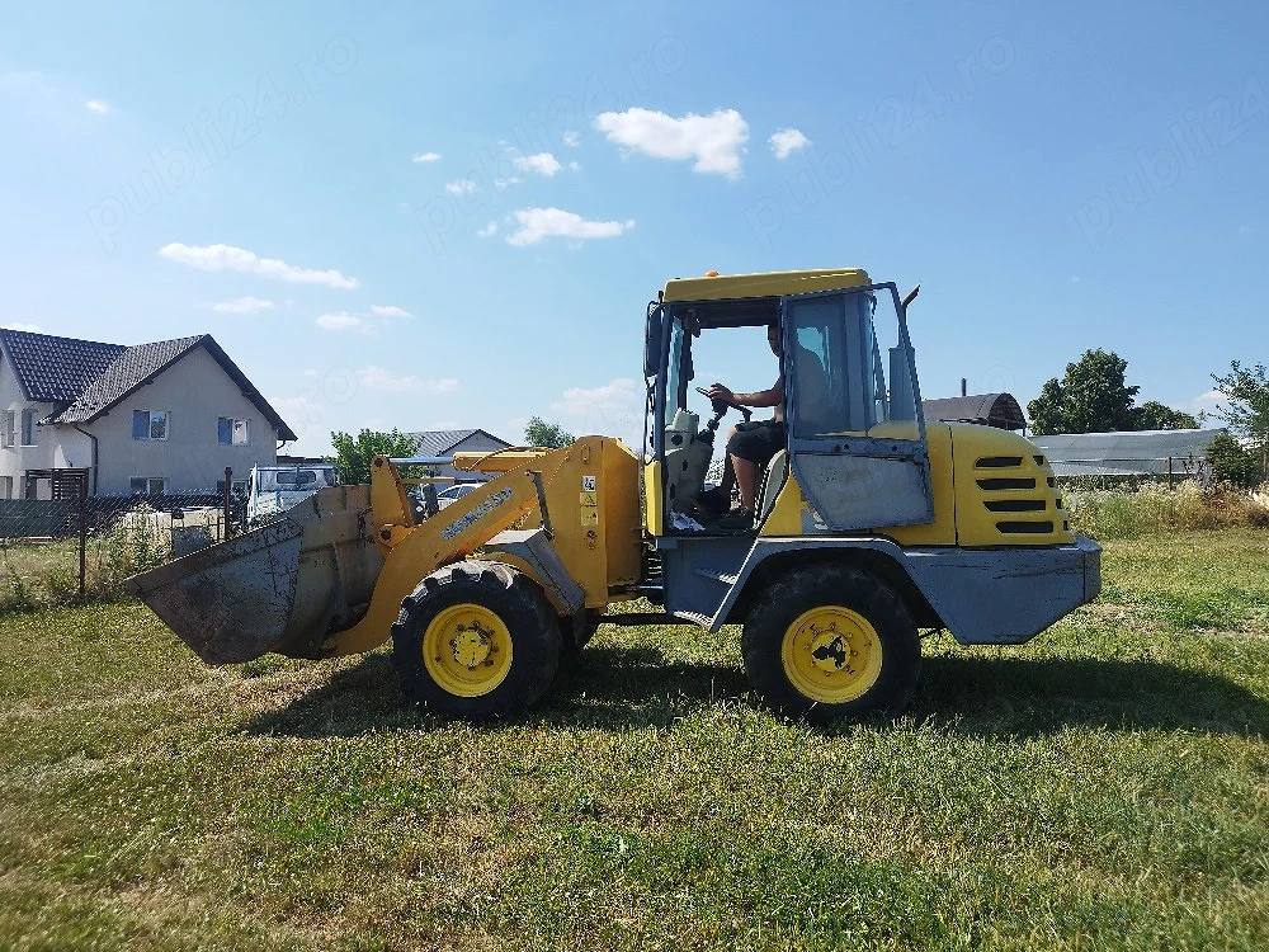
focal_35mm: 24
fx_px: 880
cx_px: 634
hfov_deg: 71.6
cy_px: 476
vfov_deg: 56.8
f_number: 1.89
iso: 50
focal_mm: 5.89
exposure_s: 1/909
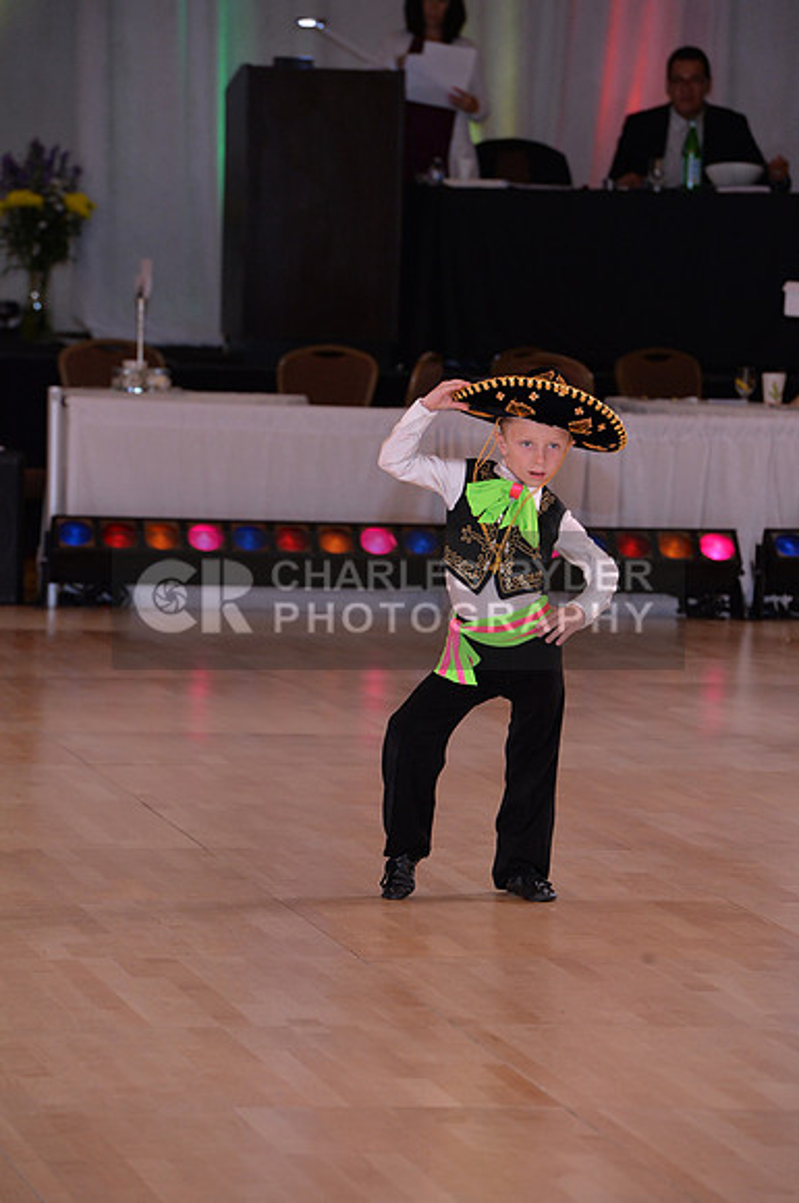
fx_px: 6678
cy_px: 602
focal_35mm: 200
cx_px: 400
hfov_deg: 6.8
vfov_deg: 10.3
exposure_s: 1/250
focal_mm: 200
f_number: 6.3
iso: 2000
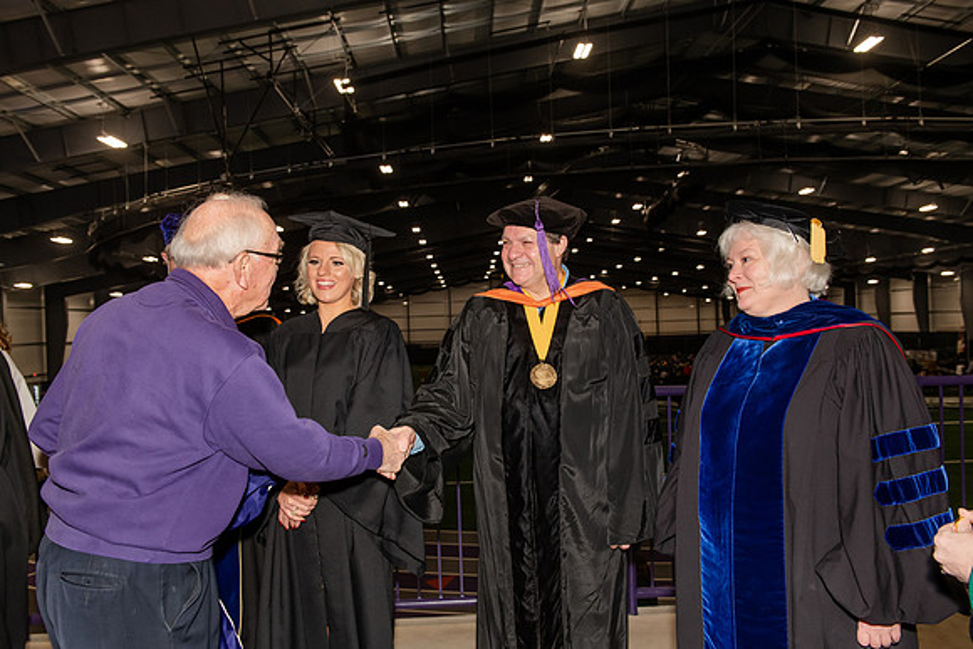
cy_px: 324
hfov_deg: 60.3
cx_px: 486
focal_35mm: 31
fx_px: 838
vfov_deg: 42.3
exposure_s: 1/160
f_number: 6.3
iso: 1000
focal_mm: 31
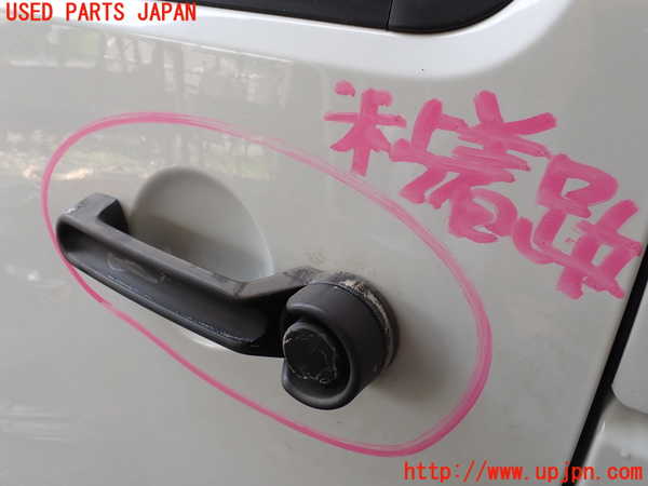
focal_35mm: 30
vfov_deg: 46.8
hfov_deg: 60.0
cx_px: 324
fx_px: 562
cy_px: 243
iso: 100
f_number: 3.2
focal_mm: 5.4
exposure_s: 1/80
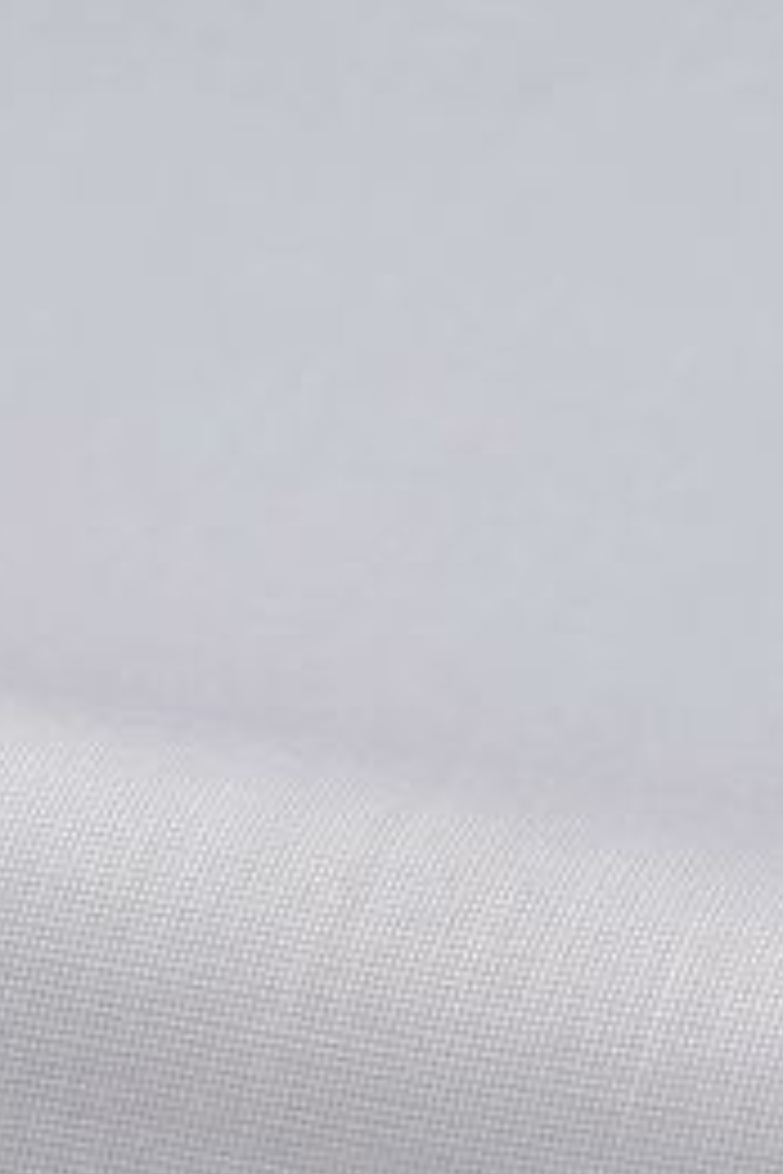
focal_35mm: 197
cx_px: 56
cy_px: 1275
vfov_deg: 10.3
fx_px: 6427
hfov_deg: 7.0
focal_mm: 85
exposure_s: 1/100
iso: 160
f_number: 8
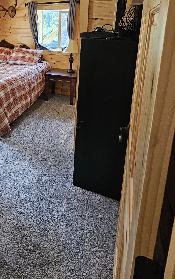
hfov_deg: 48.2
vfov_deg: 69.4
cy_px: 67
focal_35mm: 24
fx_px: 183
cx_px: 35
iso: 200
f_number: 2.2
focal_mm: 2.2
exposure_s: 1/60
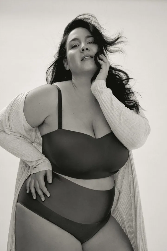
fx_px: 327
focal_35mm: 47
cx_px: 84
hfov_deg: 28.6
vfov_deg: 41.9
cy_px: 126
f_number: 8
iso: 200
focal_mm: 47
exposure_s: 1/125
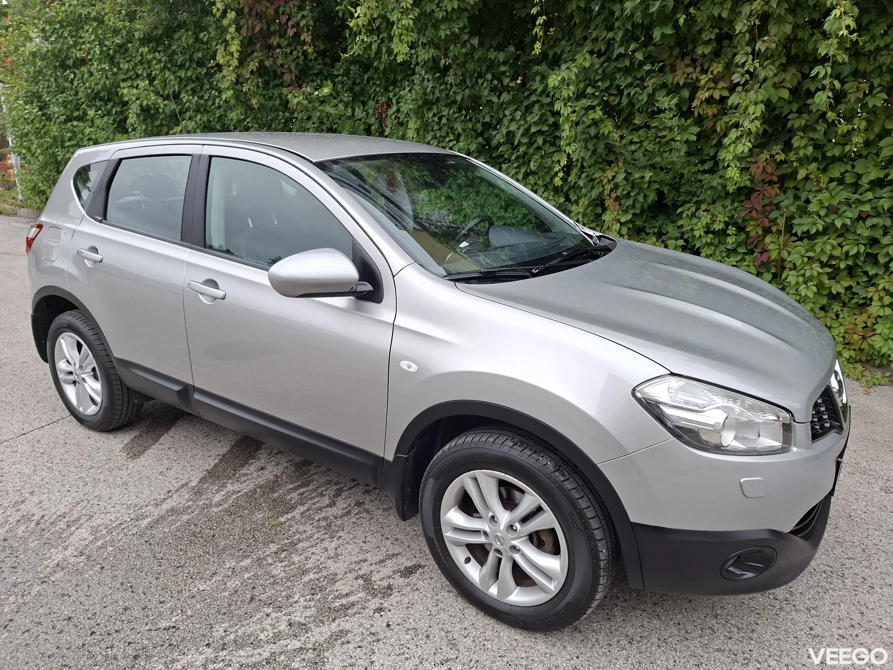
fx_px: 593
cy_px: 335
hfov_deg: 73.9
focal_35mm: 23
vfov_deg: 58.9
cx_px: 446
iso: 40
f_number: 1.8
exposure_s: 1/128
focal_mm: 5.54
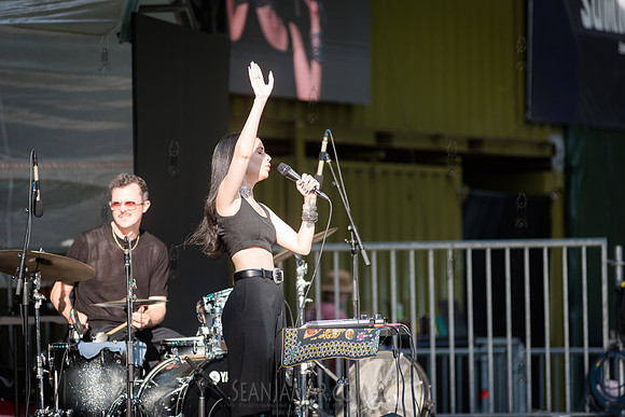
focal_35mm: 200
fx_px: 3473
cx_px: 312
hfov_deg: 10.3
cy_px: 208
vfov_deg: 6.9
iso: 500
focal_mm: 200
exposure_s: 1/1250
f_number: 4
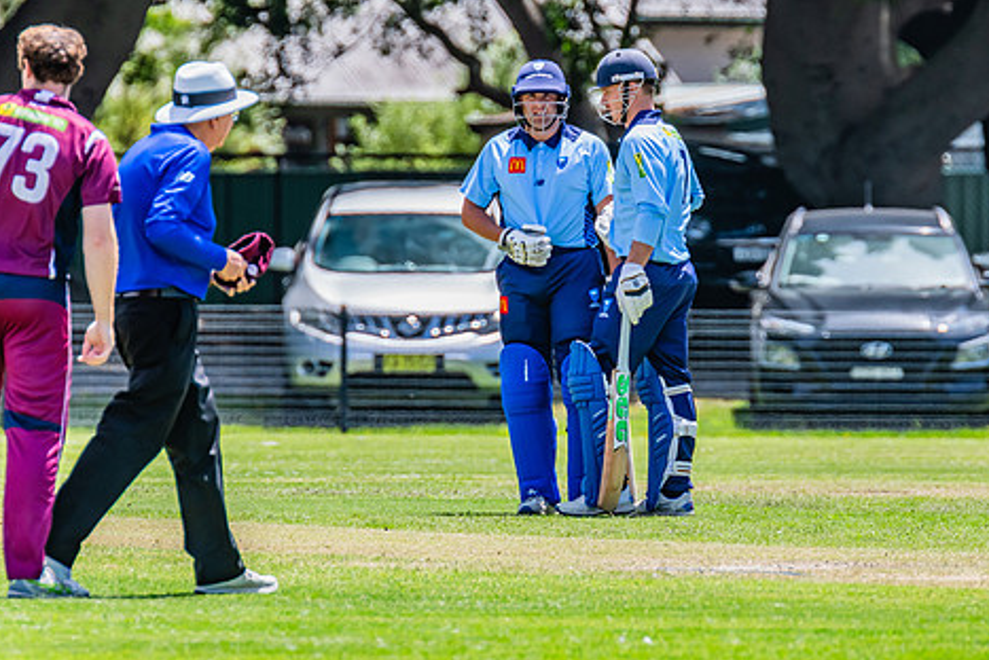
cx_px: 587
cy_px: 261
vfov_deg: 1.9
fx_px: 19901
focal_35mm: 724
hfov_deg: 2.8
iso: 800
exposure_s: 1/1000
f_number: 9
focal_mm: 550
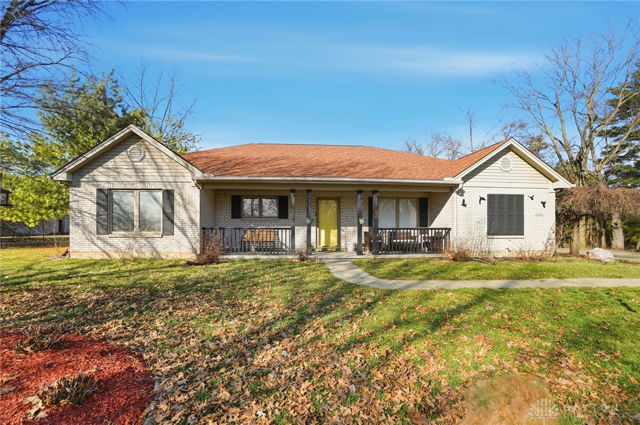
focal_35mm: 15
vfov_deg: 77.1
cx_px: 320
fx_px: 266
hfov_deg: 100.5
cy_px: 212
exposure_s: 1/4000
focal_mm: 10
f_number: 4
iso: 100
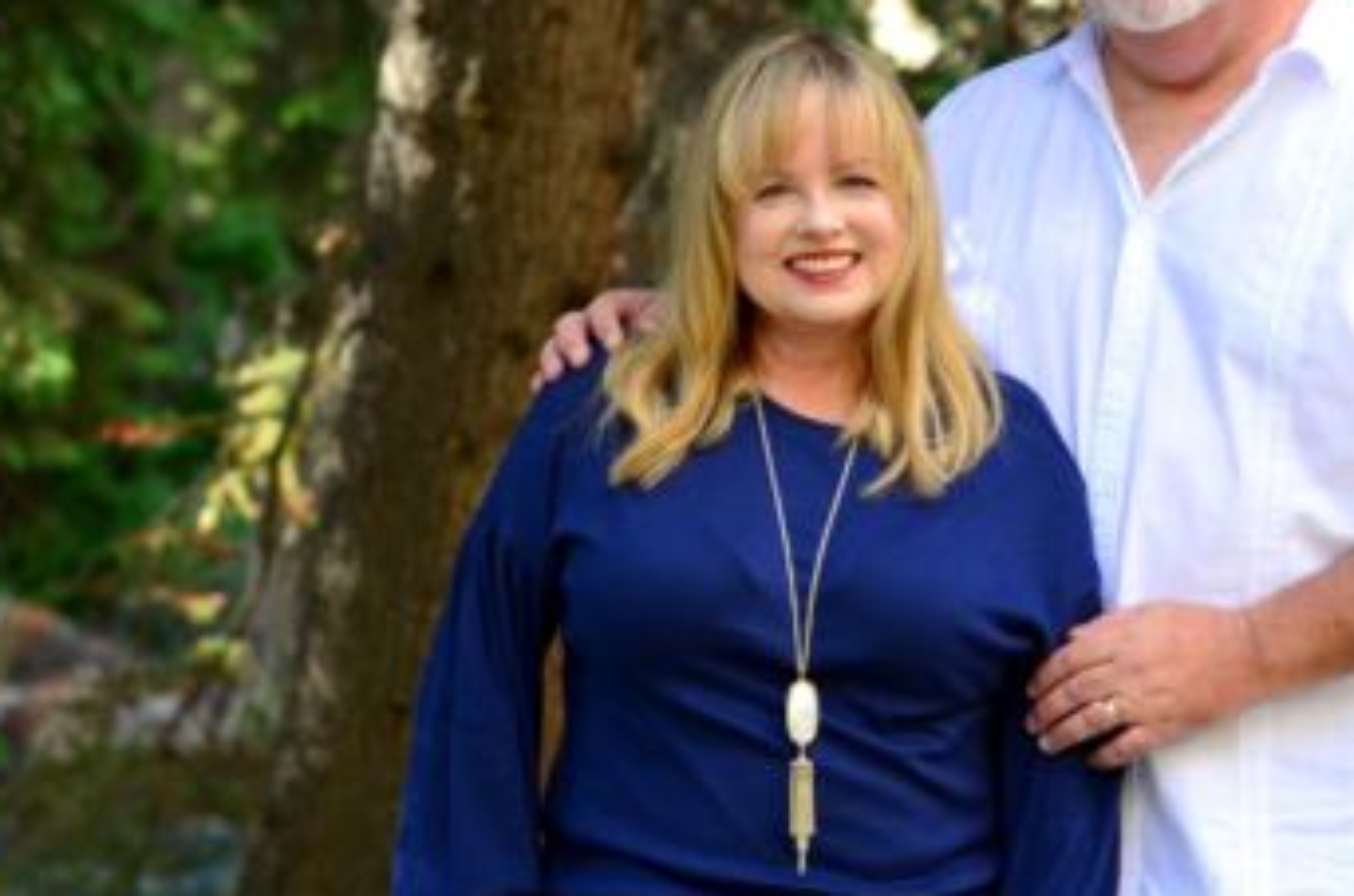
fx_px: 5253
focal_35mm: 140
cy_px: 227
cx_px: 703
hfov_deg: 14.7
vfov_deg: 9.7
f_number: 2.8
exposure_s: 1/125
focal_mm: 50
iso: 100
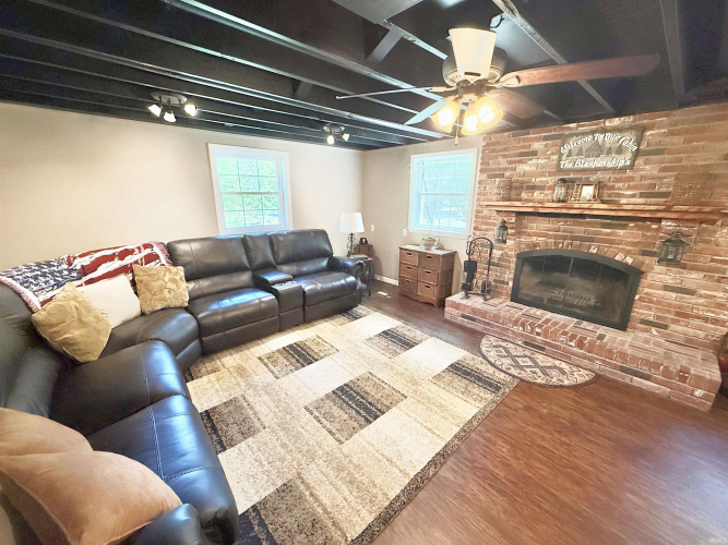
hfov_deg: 102.1
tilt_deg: -15.1
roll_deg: -0.7
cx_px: 364
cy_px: 272
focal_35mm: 14
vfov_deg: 85.7
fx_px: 294
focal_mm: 2.22
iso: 640
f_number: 2.2
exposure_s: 1/120
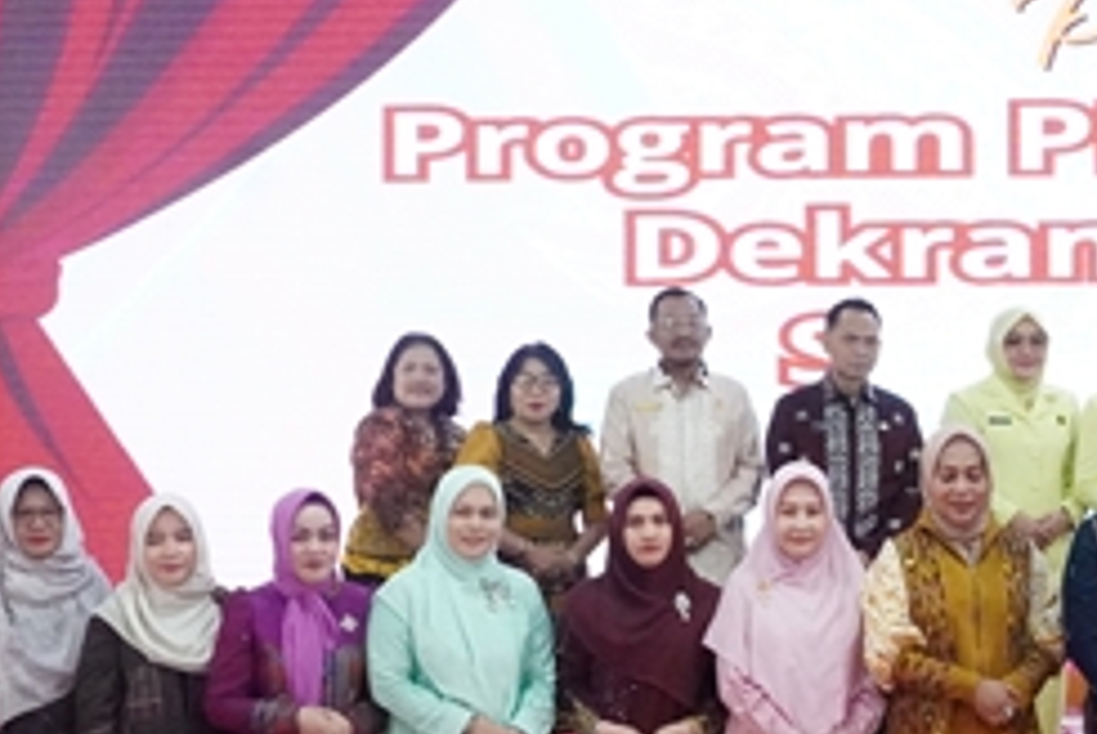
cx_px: 1146
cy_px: 454
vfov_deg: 14.6
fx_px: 2868
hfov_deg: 20.8
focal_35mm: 94
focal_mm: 24
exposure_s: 1/125
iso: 16000
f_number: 9
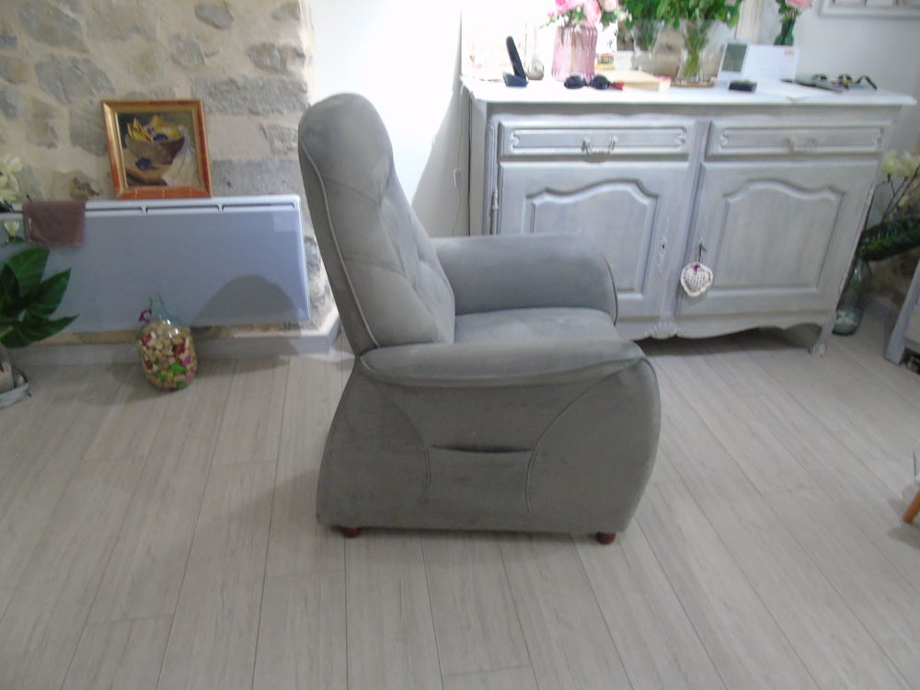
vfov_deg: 54.9
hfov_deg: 69.4
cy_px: 345
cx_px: 460
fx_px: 664
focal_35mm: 25
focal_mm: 4.4
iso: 400
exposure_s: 1/6
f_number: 3.4
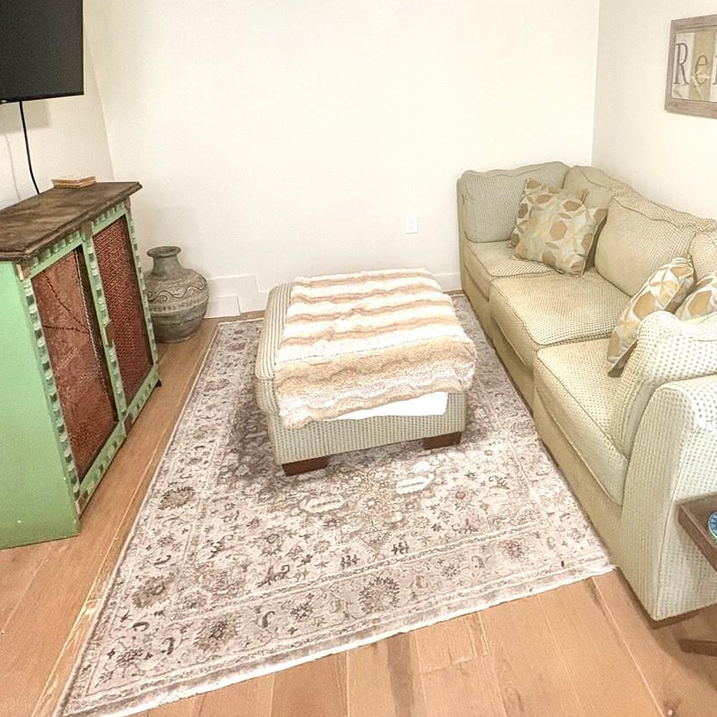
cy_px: 246
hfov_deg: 62.4
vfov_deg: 63.6
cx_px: 511
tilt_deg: -15.9
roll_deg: -0.1
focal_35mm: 24
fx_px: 562
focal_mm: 2.22
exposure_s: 1/60
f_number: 2.2
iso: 320
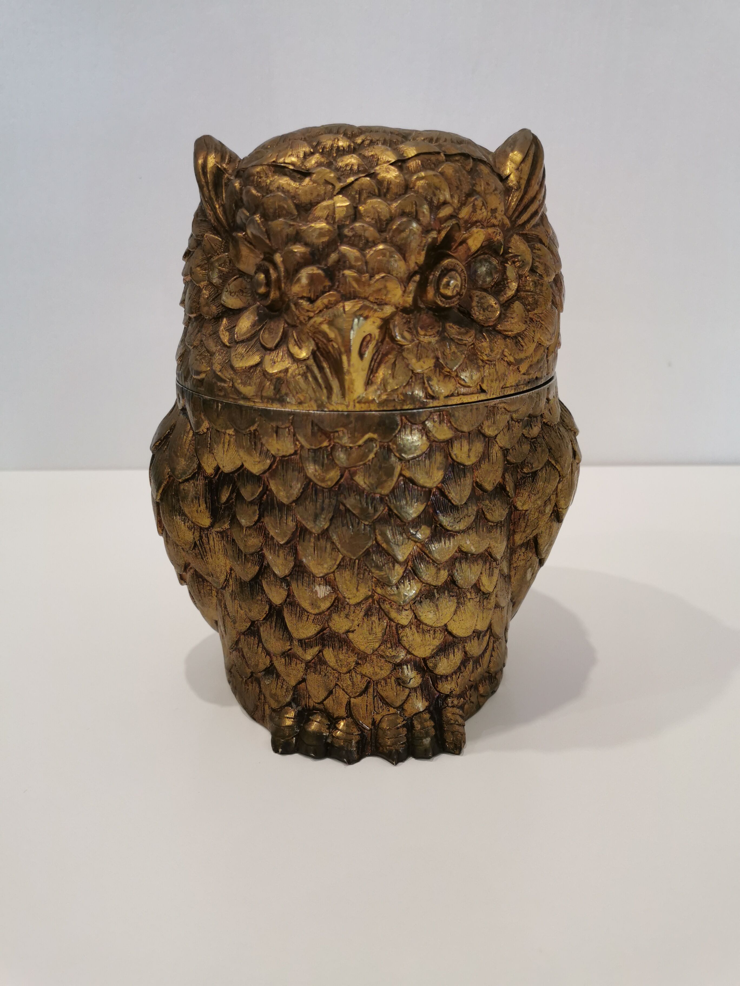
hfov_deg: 51.4
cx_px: 370
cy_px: 493
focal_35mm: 27
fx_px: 770
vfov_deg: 65.3
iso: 200
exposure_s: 1/100
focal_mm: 5.58
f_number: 1.8
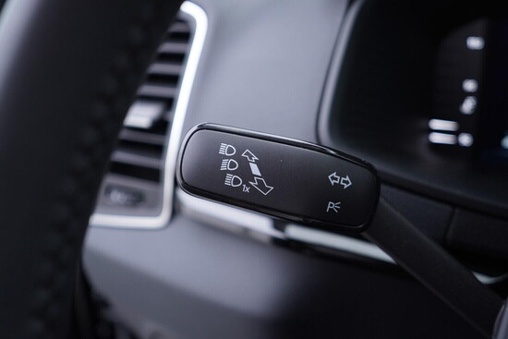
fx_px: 508
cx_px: 254
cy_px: 170
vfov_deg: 36.9
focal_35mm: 36
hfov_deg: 53.1
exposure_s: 1/40
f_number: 2.8
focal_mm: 24
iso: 200
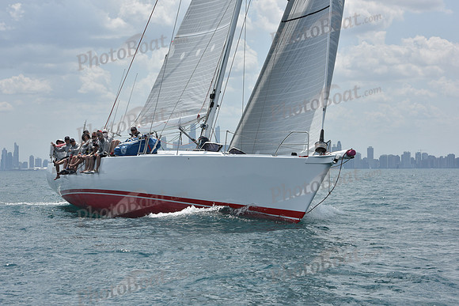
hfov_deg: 22.6
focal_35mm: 90
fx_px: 1148
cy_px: 153
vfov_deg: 15.2
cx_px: 230
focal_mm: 90
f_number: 9
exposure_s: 1/1250
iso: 250
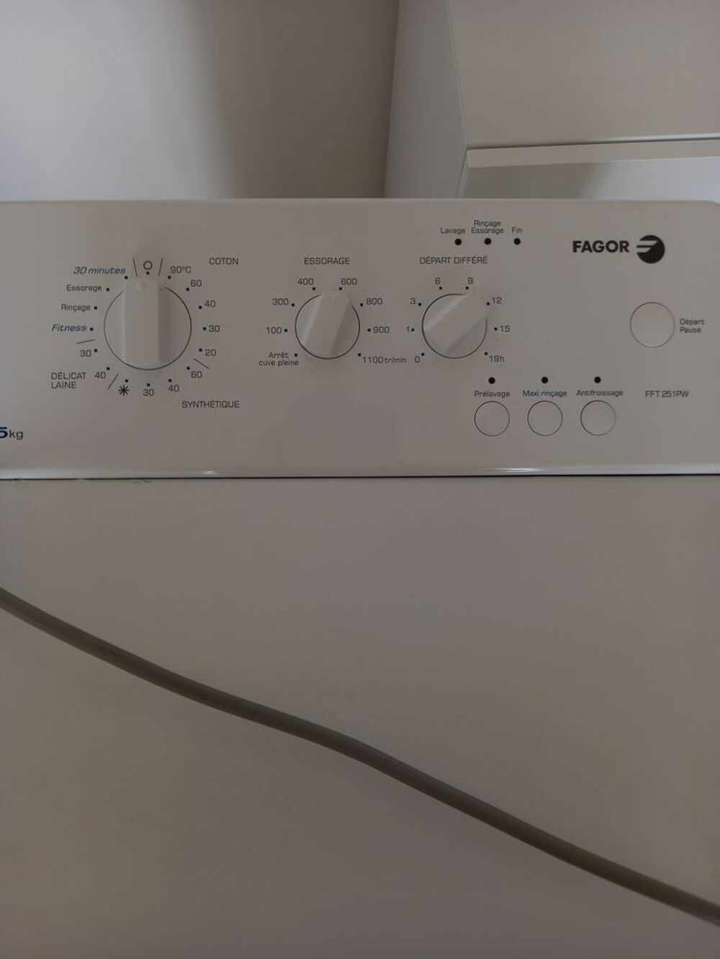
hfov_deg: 54.9
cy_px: 480
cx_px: 360
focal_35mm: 25
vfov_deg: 69.4
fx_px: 693
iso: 50
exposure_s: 1/60
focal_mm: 4.6
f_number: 2
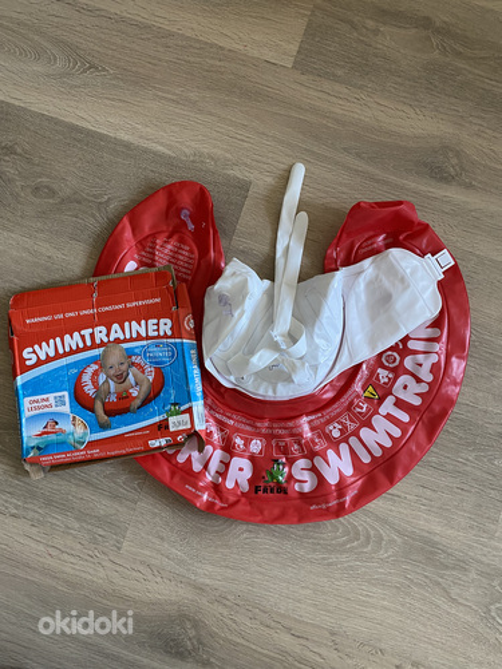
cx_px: 251
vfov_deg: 67.3
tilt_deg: -83.7
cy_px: 334
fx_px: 503
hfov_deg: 53.1
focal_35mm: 26
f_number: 1.8
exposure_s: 1/60
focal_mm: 4.25
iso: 320
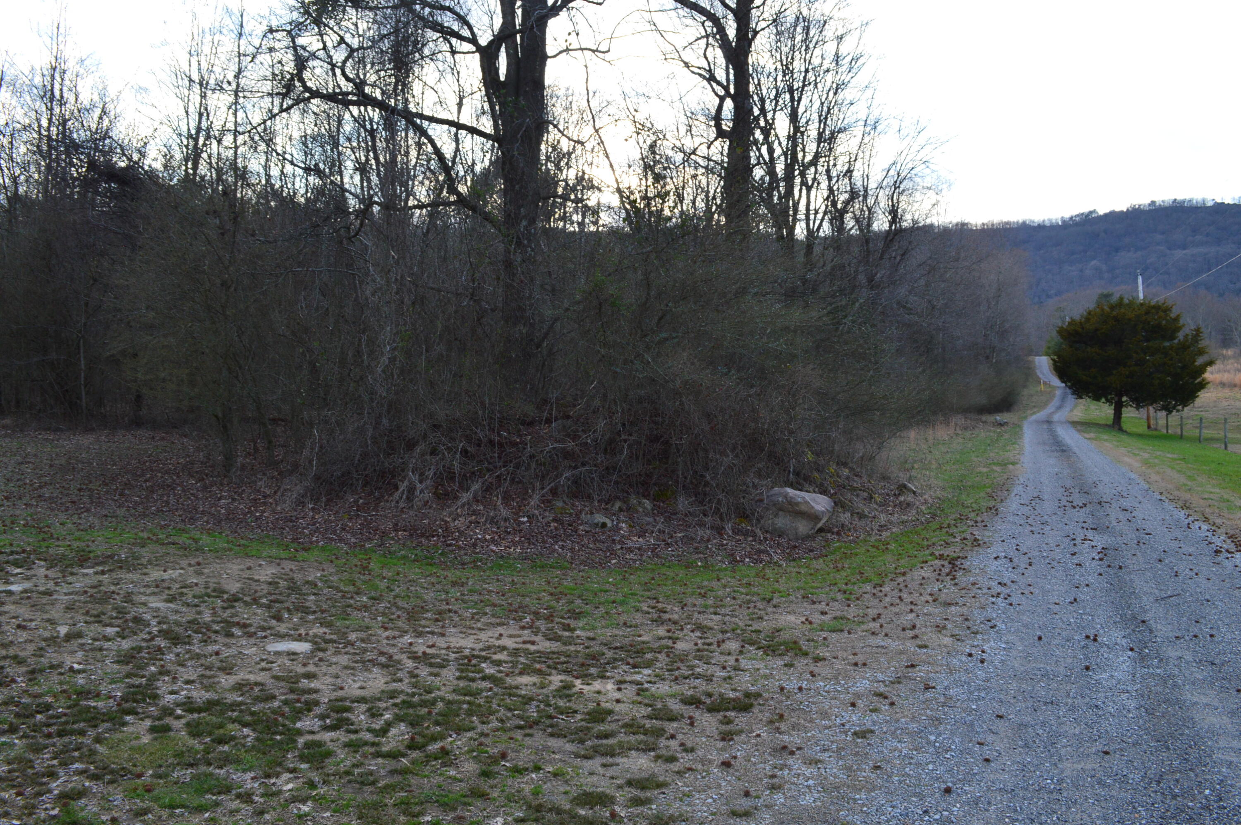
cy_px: 412
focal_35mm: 27
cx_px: 620
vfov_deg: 47.8
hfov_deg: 67.4
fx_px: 930
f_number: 9
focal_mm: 18
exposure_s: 1/160
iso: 400
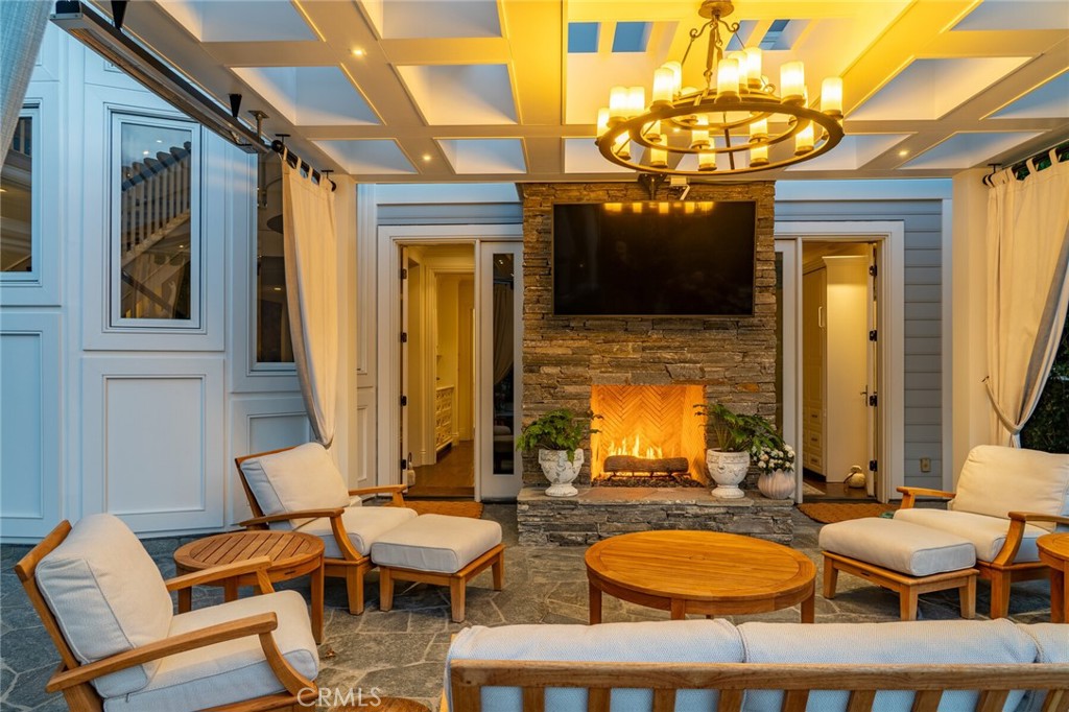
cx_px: 534
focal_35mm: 24
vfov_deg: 53.1
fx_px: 712
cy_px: 356
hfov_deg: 73.8
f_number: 9
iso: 320
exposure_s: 1/30
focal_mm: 24
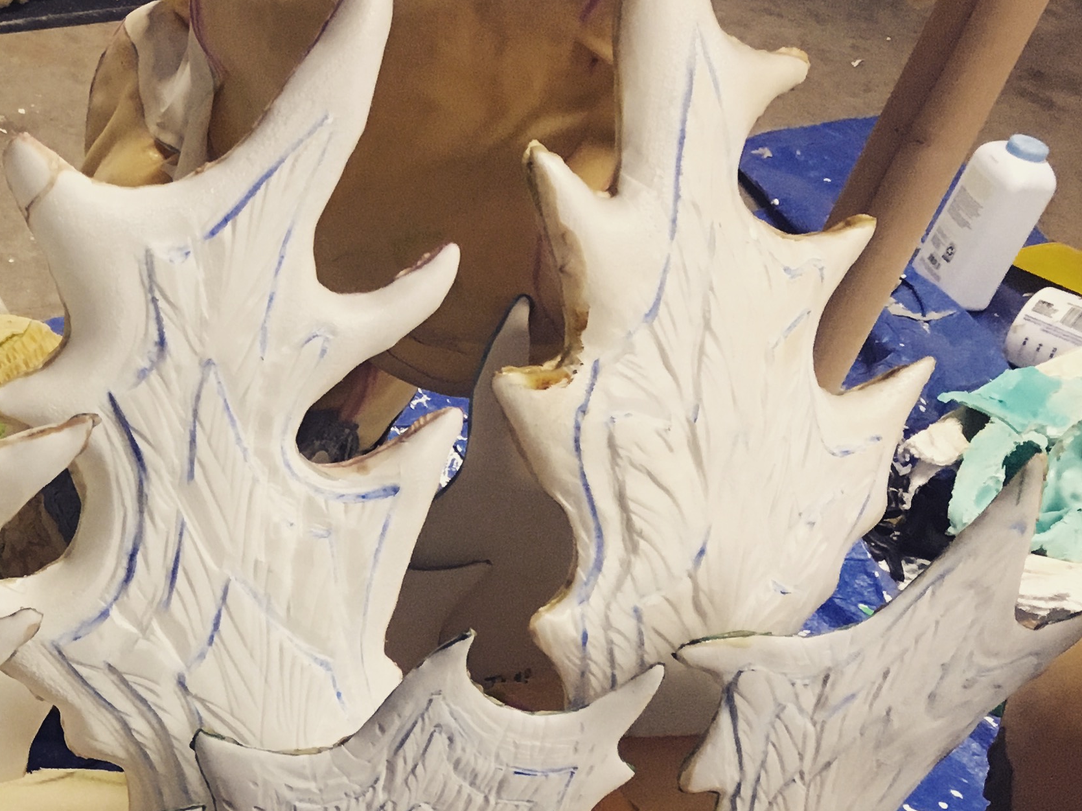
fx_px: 2188
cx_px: -185
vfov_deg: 20.9
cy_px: 580
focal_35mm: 70
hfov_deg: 25.2
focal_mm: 4.15
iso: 125
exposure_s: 1/30
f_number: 2.2
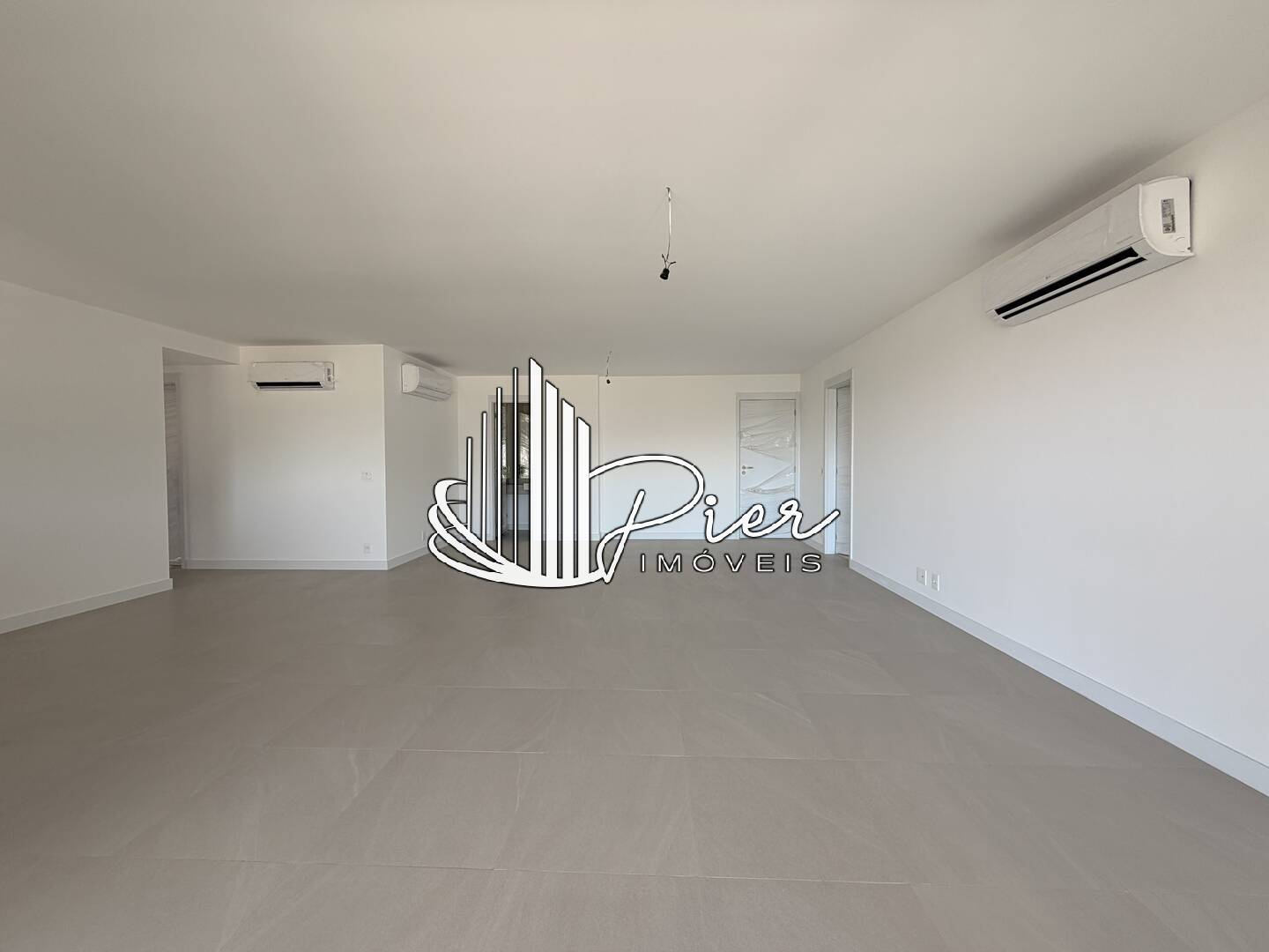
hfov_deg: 102.1
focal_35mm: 14
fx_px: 513
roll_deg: +0.8
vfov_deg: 85.7
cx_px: 634
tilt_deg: -1.4
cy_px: 476
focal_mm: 2.22
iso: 50
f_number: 2.2
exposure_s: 1/121
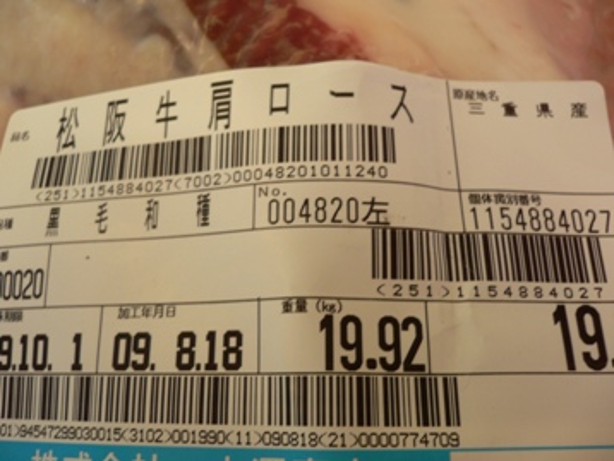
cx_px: 307
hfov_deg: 52.6
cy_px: 230
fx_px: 621
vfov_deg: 40.7
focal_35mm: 35
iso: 100
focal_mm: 5.8
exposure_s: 1/20
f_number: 2.8
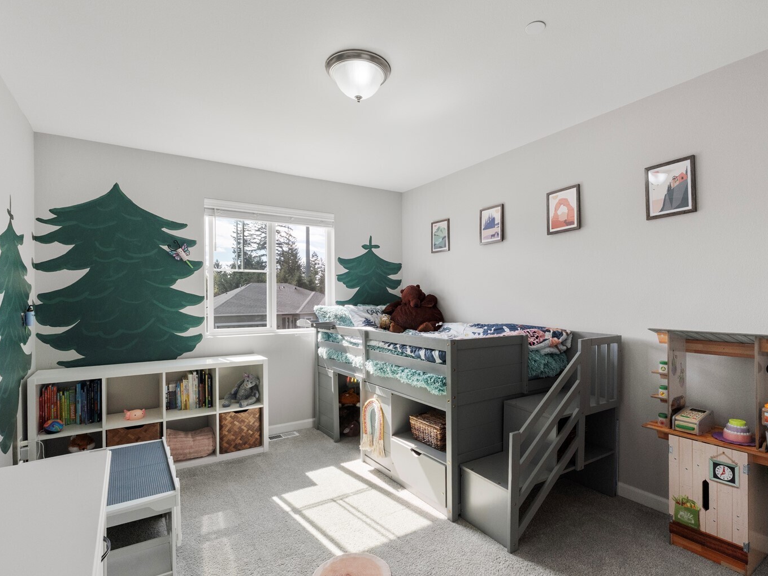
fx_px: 399
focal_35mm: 18
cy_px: 299
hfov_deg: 87.6
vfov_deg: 71.6
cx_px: 411
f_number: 8
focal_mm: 10
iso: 800
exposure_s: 1/40
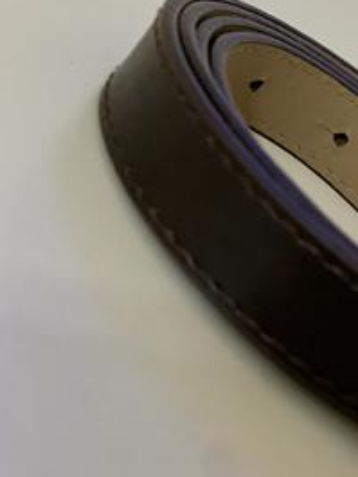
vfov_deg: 24.1
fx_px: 1116
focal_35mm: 81
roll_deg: -44.1
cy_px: 217
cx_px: 263
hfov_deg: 18.1
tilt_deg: -20.9
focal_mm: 6
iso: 500
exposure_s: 1/14
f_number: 2
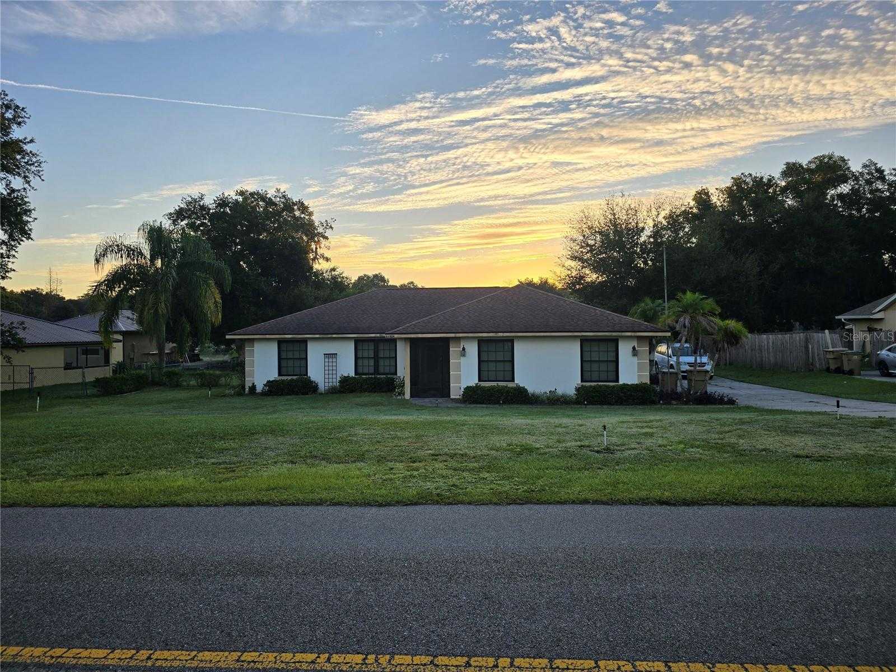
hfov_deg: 73.9
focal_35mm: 23
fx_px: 595
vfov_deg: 58.9
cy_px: 336
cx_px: 448
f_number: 1.7
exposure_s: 1/388
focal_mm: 6.3
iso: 12
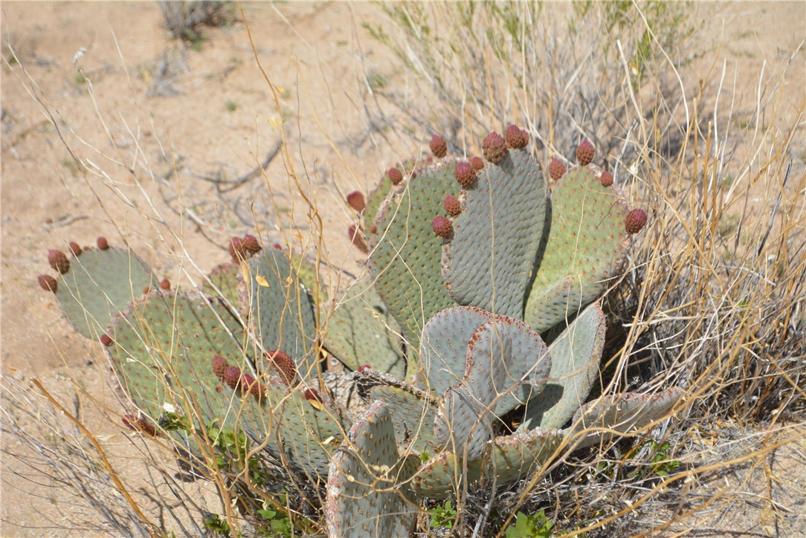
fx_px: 1848
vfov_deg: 16.6
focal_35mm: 82
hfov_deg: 24.6
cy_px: 269
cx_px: 403
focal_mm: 55
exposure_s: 1/1600
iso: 400
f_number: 7.1
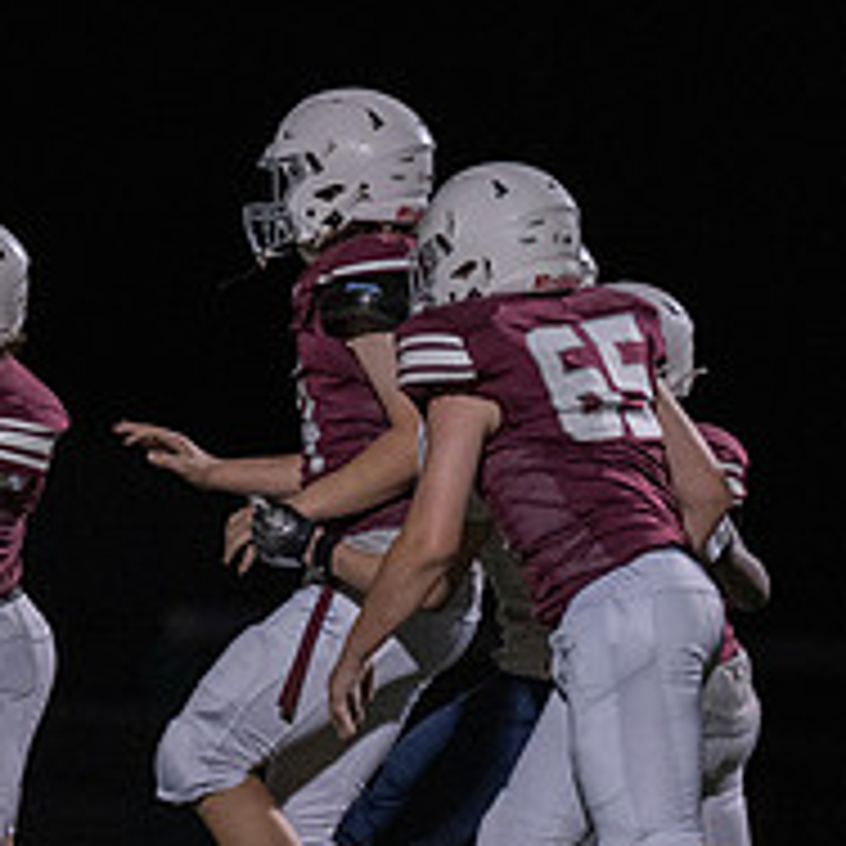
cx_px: -346
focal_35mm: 666
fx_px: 18415
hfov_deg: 2.6
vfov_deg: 2.6
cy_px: 518
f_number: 2.8
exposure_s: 1/1000
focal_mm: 200
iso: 3200
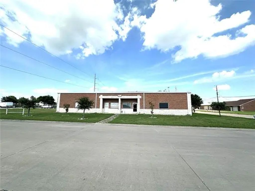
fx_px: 103
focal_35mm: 14
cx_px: 128
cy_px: 96
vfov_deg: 85.7
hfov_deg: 102.1
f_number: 2.2
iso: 50
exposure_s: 1/2174
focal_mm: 2.22
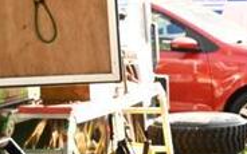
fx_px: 1259
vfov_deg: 6.8
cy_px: 289
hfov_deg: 10.7
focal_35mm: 187
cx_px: 407
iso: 640
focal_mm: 34
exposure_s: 1/160
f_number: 7.1
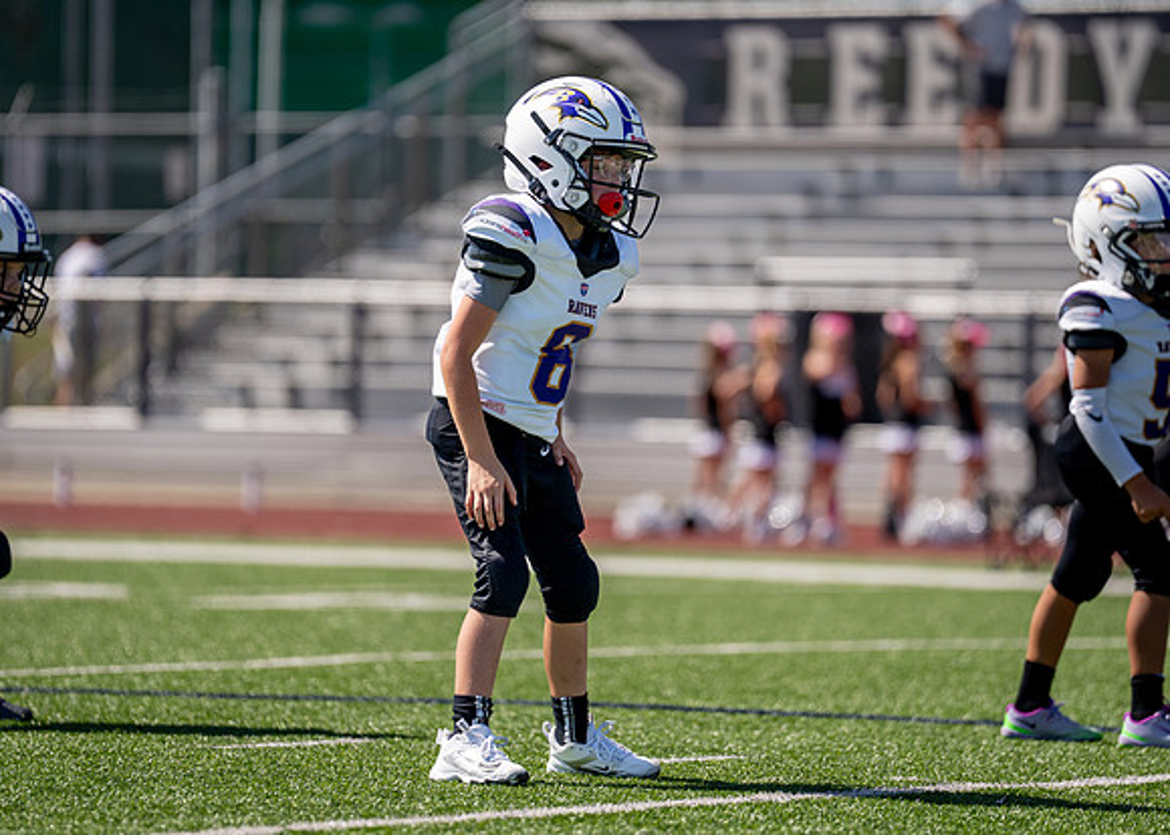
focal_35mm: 228
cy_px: 383
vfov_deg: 6.3
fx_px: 7584
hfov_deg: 8.8
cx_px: 602
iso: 200
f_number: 2.8
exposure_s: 1/4000
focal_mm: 200
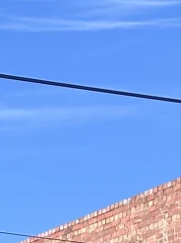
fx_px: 1962
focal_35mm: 281
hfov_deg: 5.1
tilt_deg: +6.4
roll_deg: -2.3
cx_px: -260
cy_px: 410
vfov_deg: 6.9
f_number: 1.78
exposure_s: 1/2809
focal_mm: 6.86
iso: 64
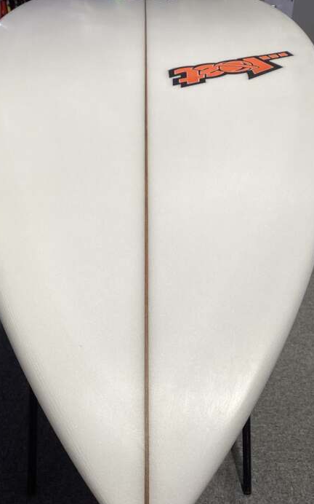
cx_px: 140
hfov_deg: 33.5
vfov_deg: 51.5
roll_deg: +0.5
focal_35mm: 38
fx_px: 521
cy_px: 277
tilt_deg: -34.6
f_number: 2.4
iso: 40
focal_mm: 3.3
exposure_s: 1/100
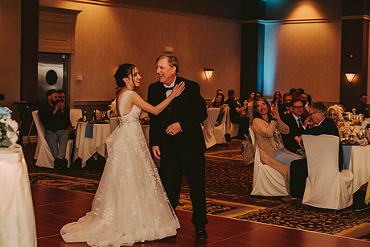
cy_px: 124
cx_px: 143
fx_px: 648
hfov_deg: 31.8
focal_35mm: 63
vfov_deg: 21.6
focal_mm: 50
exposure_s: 1/125
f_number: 2.5
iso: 800
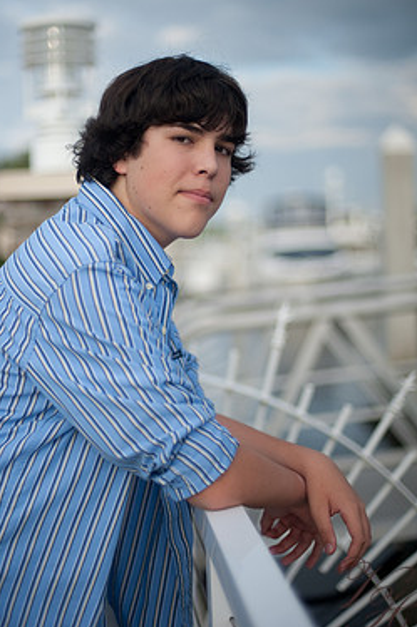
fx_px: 1045
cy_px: 291
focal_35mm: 60
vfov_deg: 33.4
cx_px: 200
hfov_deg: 22.6
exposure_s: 1/6400
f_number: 1.4
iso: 200
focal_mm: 50
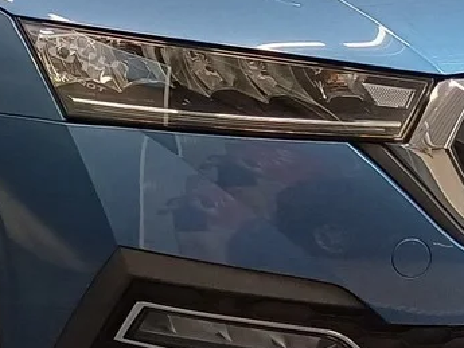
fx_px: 1555
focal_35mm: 116
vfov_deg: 12.5
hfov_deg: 16.8
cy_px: -56
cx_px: 58
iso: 200
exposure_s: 1/50
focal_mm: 4.65
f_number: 1.8
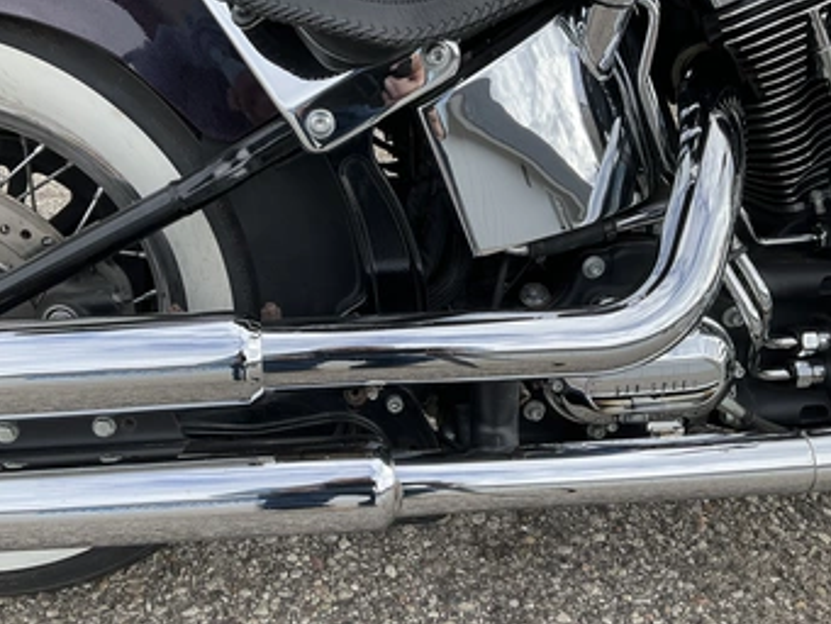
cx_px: 348
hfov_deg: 53.7
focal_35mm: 34
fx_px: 816
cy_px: 317
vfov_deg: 41.8
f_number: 1.8
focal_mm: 3
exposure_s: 1/486
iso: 25
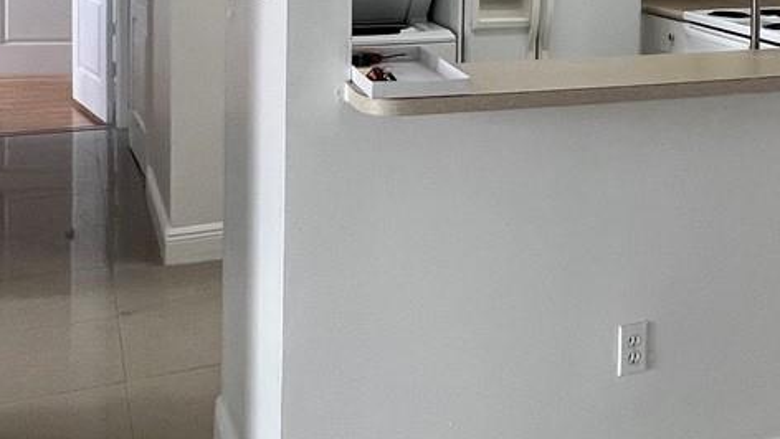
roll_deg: -1.8
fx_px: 993
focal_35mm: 48
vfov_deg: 23.1
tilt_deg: -2.6
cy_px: -73
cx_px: 608
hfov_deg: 41.3
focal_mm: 1.57
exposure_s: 1/120
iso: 125
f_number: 1.8
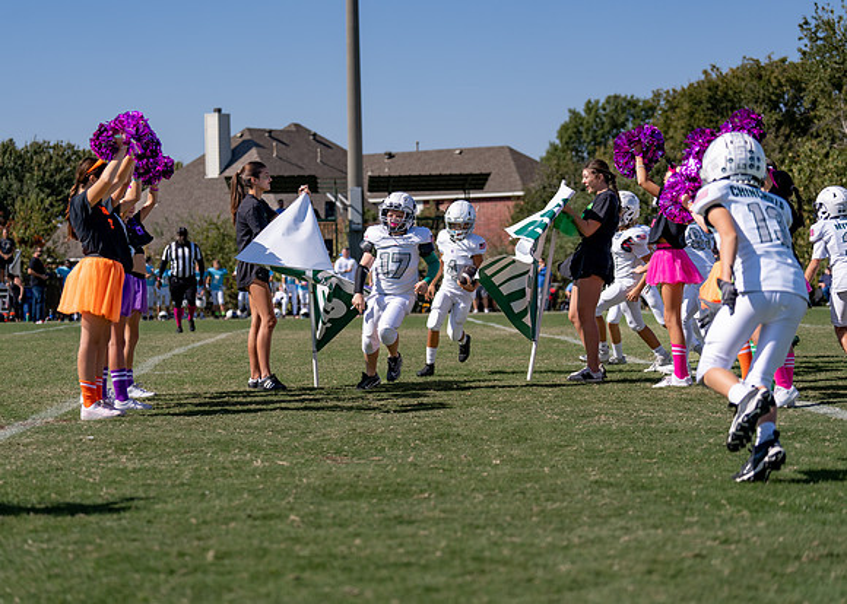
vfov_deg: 18.6
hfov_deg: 25.8
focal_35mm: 77
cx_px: 403
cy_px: 297
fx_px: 1848
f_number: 2.8
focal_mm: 70
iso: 100
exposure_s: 1/2500
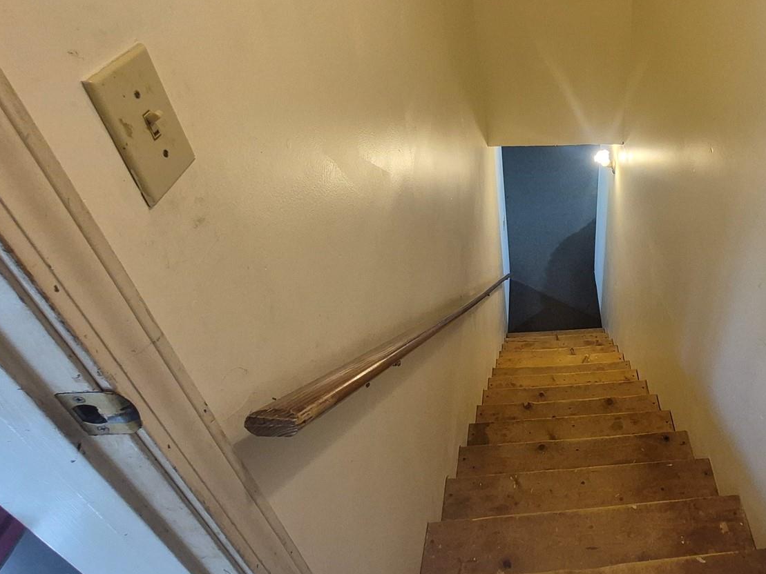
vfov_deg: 55.1
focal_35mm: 24
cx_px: 613
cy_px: 170
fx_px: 531
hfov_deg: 65.1
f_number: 2.2
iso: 320
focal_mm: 1.74
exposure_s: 1/60
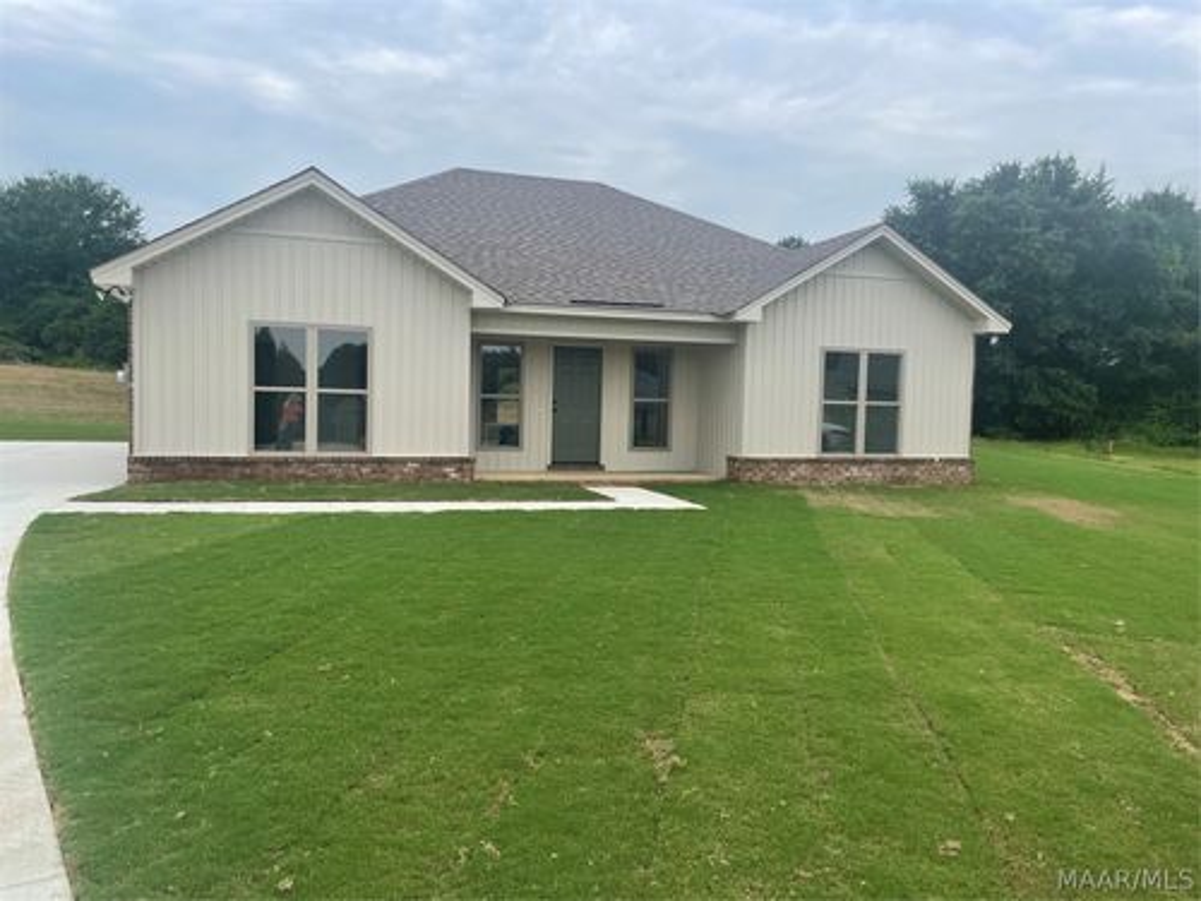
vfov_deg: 53.1
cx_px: 600
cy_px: 450
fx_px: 902
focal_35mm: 26
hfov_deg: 67.3
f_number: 1.6
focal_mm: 4.2
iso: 32
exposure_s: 1/2959
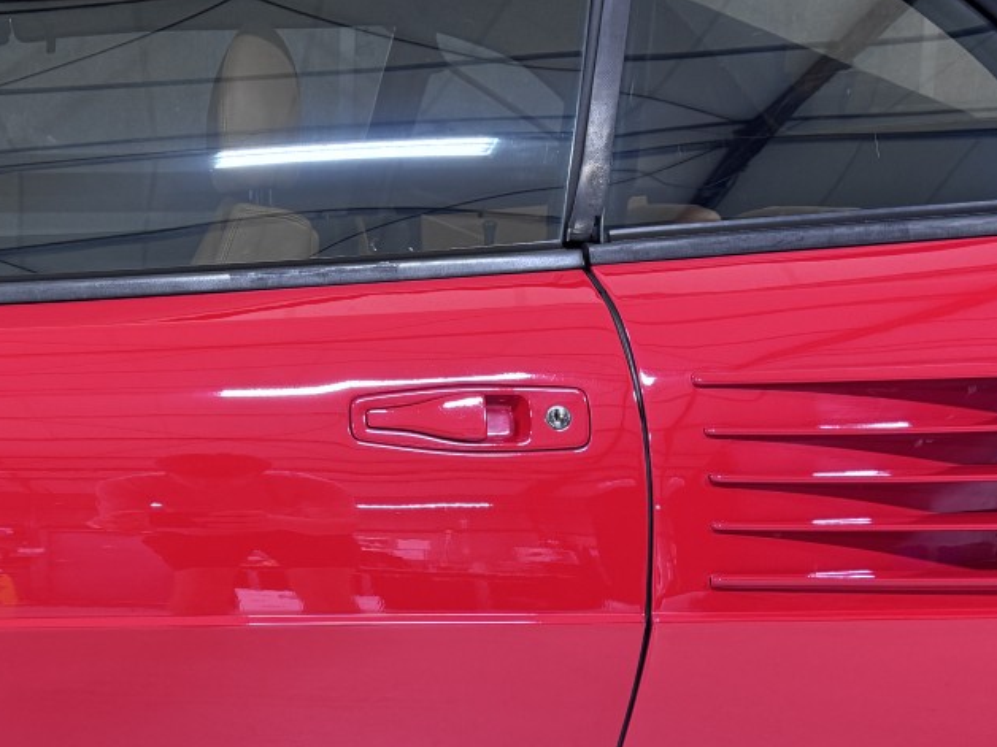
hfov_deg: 33.2
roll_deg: +0.9
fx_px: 1584
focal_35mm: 55
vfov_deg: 26.5
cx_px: 106
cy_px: 436
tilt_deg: -9.6
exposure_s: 1/60
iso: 250
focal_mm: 6.76
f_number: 1.78
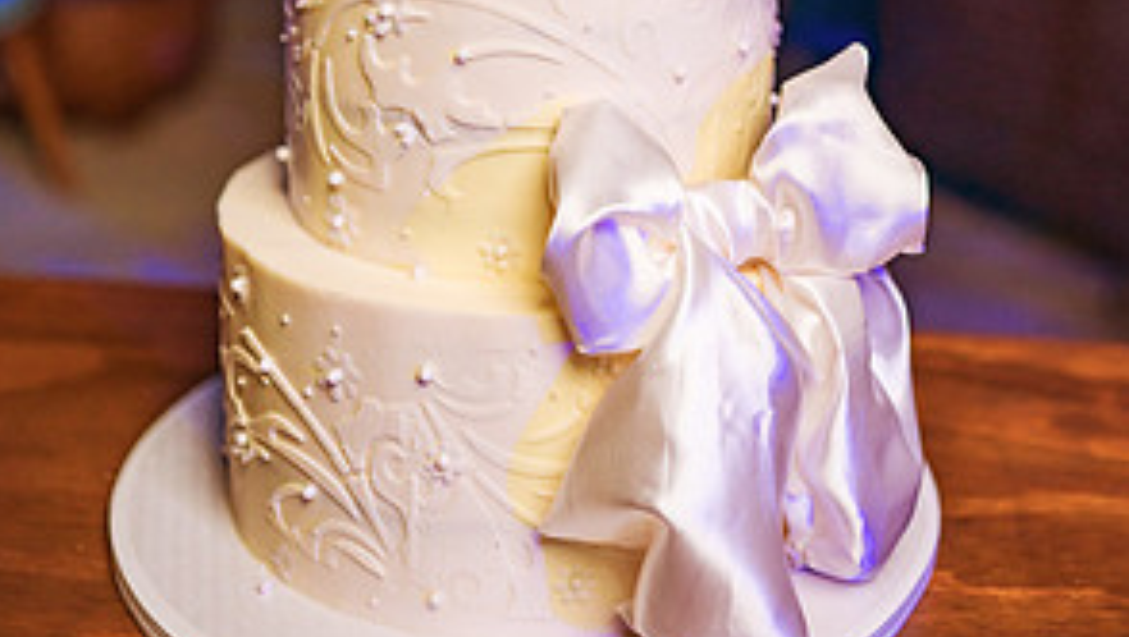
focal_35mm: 56
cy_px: 15
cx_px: 559
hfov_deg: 37.2
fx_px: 1678
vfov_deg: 20.9
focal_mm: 35
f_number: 1.8
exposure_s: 1/60
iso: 800
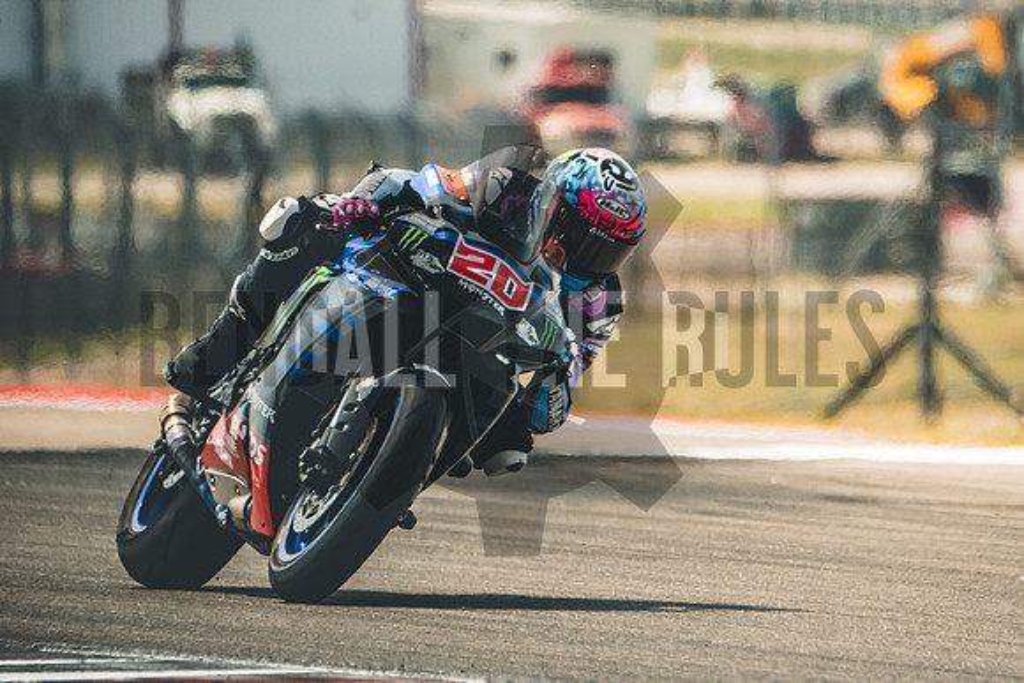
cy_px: 239
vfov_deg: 1.8
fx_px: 22209
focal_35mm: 781
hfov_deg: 2.6
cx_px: 666
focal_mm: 400
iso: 1600
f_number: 5.6
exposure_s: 1/2500
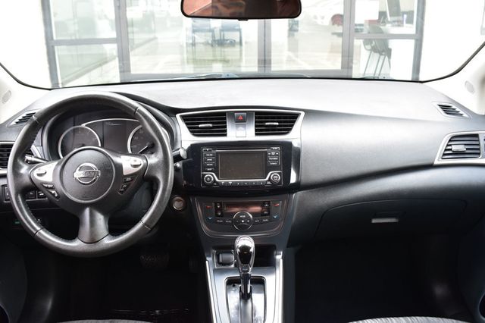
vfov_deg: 36.8
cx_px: 242
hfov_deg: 53.2
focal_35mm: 36
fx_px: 485
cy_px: 162
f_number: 6.3
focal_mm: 24
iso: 400
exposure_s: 1/20
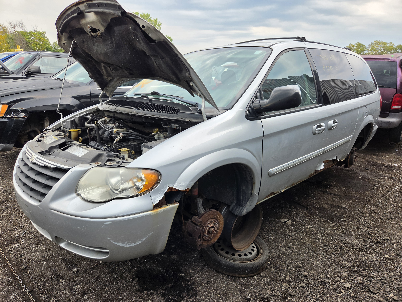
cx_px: 201
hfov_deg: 73.9
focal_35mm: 23
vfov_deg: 58.9
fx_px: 267
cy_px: 151
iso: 80
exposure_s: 1/641
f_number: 1.8
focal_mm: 5.4
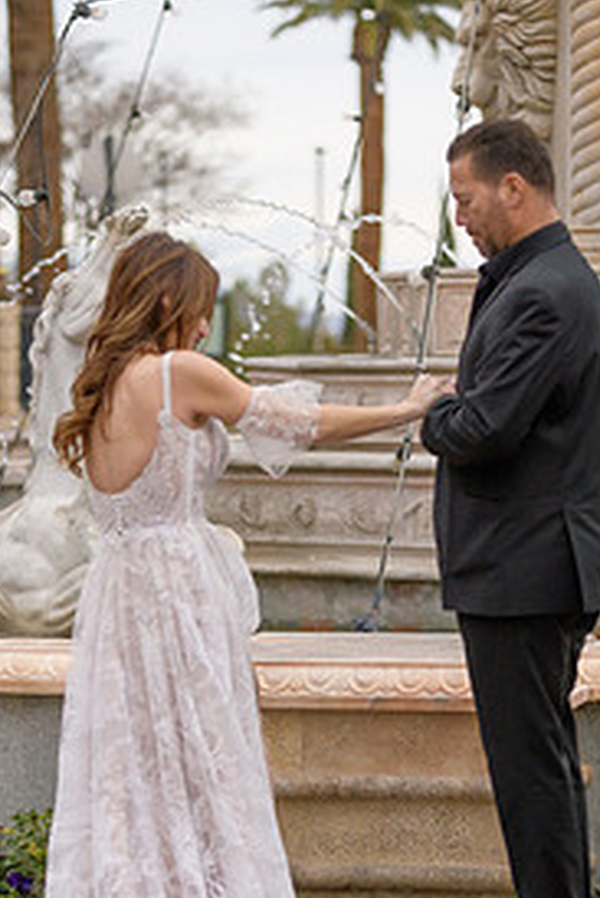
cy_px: 675
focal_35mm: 164
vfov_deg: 12.5
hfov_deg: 8.4
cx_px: 230
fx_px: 4095
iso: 250
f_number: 2.8
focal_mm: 100
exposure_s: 1/3200
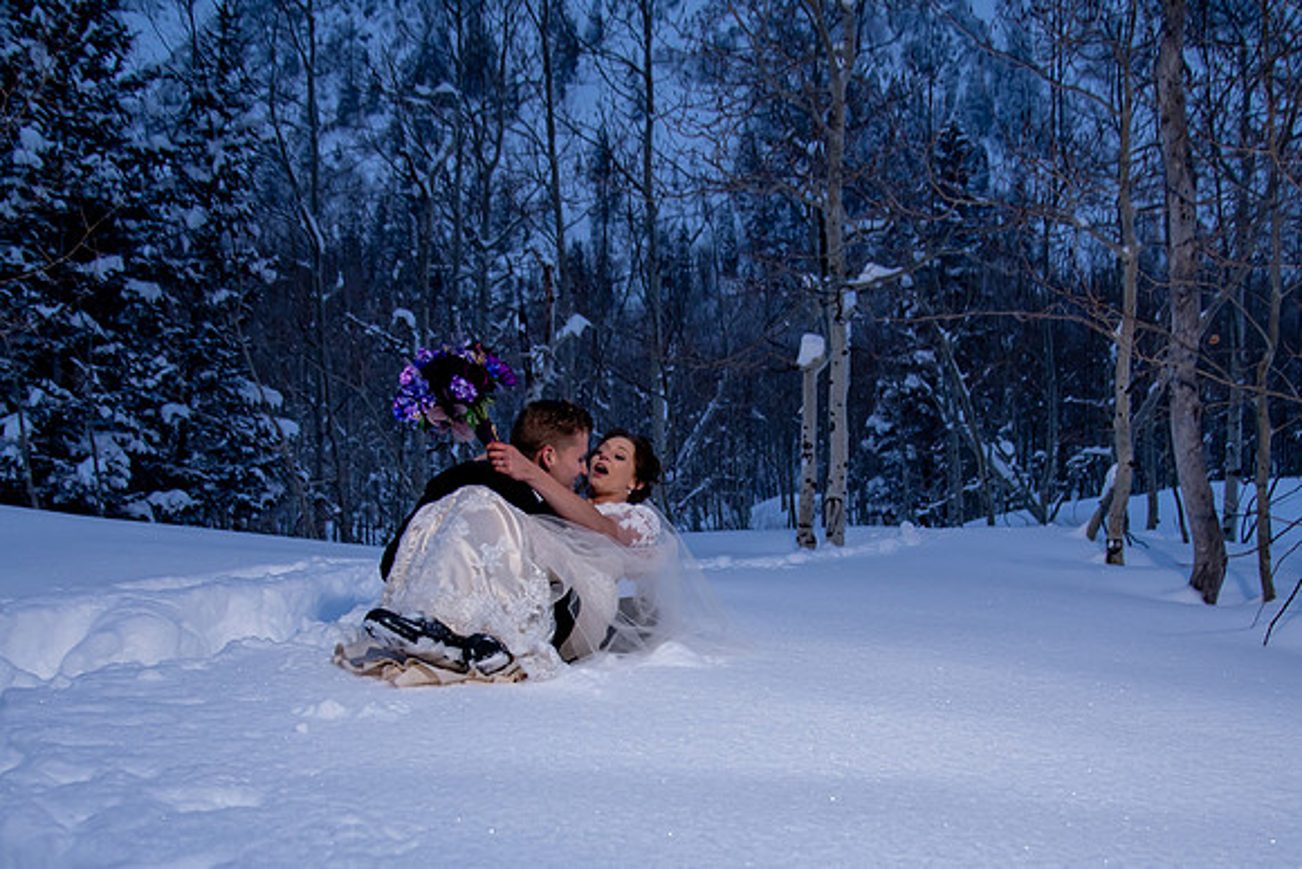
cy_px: 641
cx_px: 671
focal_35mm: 36
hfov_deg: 52.8
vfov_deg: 35.9
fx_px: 1311
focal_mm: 24
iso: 640
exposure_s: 1/125
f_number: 4
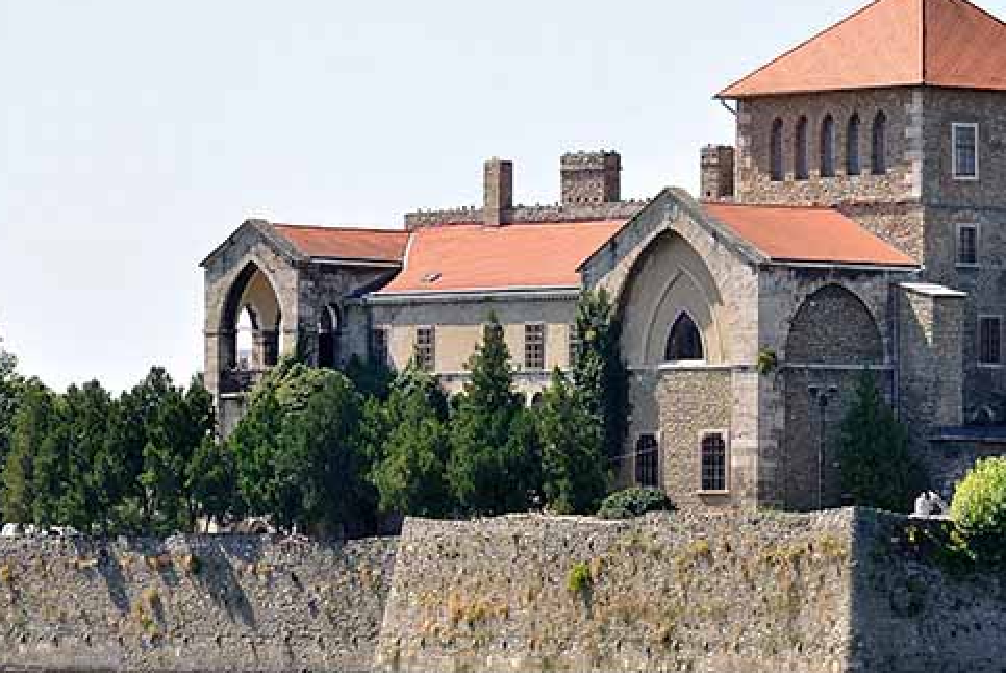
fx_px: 7943
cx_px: 656
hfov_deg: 7.2
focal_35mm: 284
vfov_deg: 4.8
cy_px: 346
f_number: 5.6
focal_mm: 122
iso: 125
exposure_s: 1/500
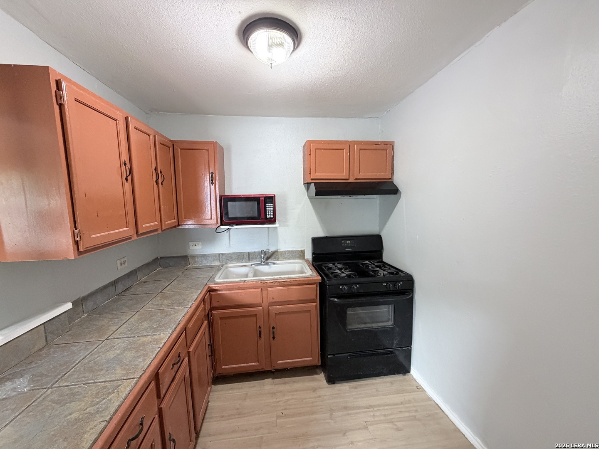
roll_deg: -0.1
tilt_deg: -7.1
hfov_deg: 102.1
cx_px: 300
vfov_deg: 85.7
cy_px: 224
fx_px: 242
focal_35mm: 14
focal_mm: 2.22
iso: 500
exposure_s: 1/60
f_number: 2.2
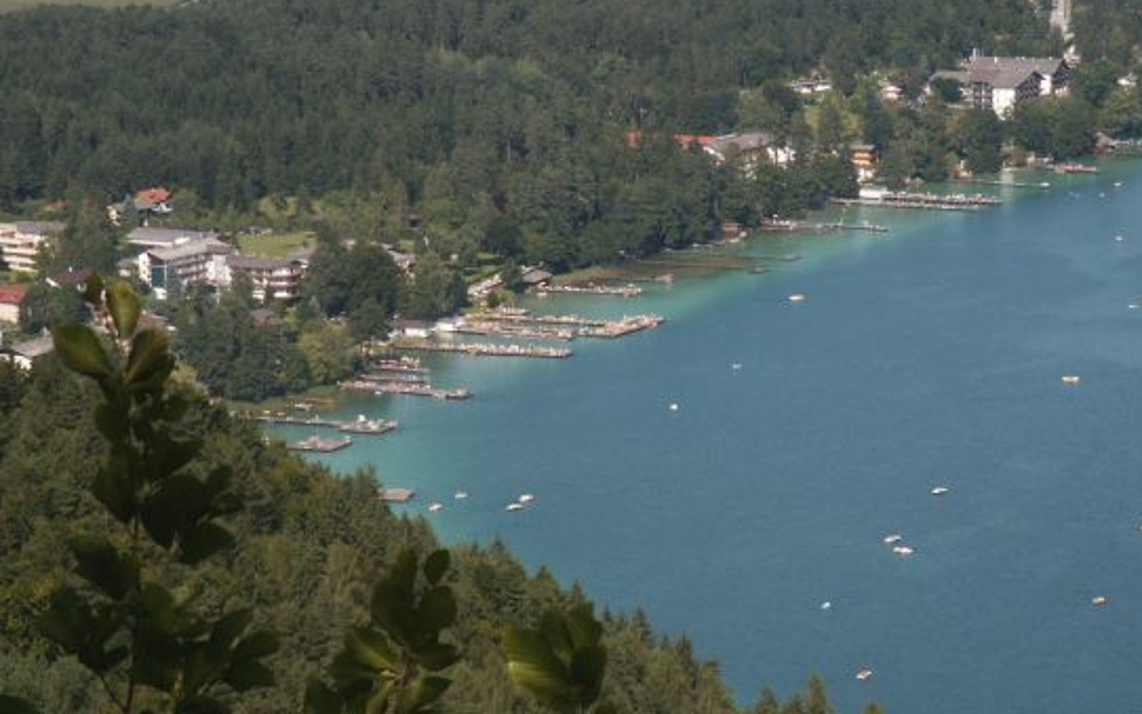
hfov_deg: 12.8
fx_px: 5074
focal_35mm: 163
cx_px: 615
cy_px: 312
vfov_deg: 8.1
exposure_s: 1/180
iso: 64
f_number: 8
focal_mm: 28.23
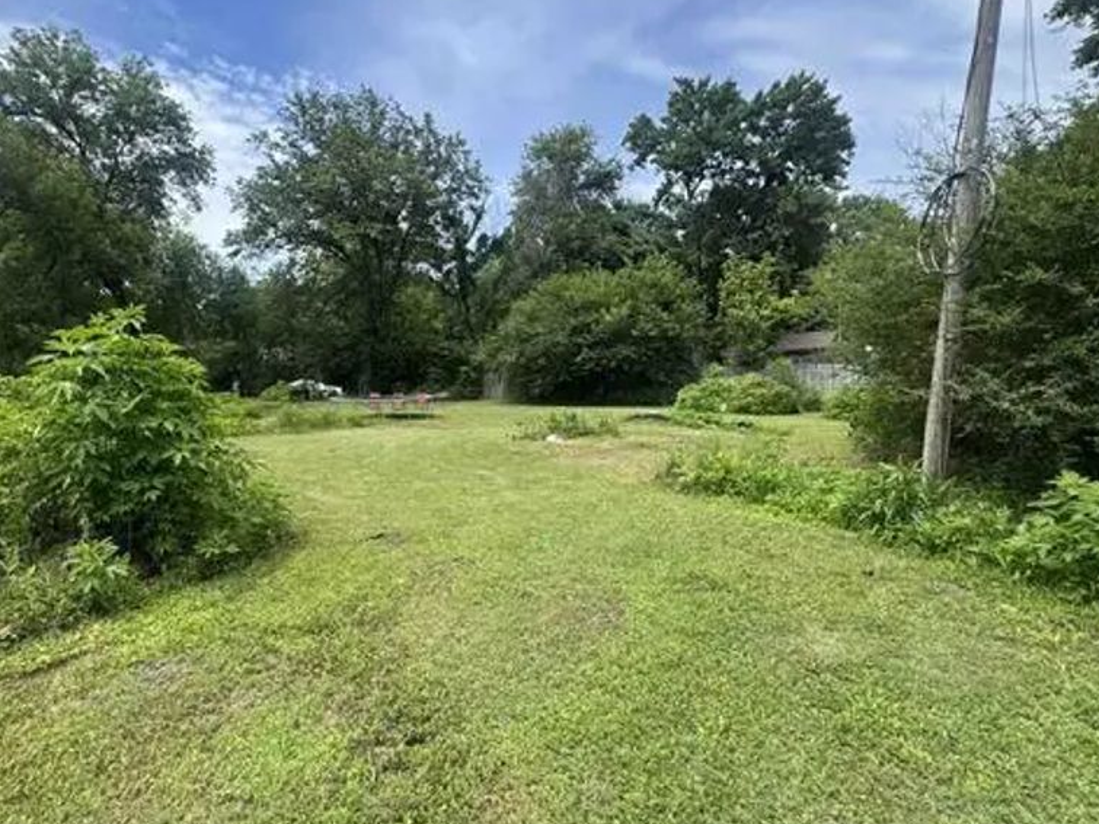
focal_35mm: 19
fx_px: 603
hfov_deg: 84.0
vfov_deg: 68.6
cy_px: 380
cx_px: 463
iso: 40
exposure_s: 1/681
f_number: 2.2
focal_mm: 2.22
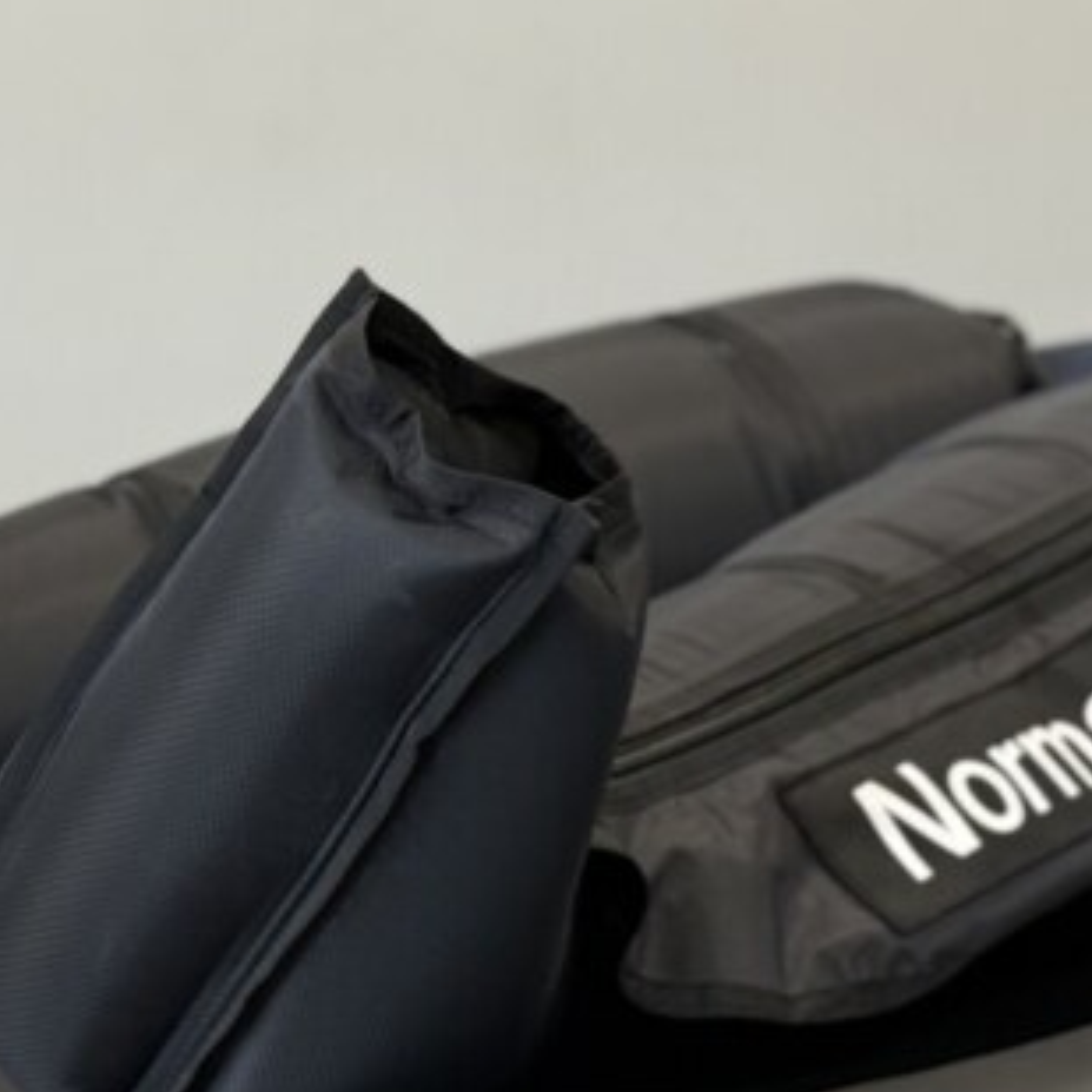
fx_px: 3926
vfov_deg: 15.8
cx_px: 647
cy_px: 693
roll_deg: -1.0
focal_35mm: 110
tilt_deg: -7.5
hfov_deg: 15.8
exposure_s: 1/60
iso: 100
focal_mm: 6.76
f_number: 1.78
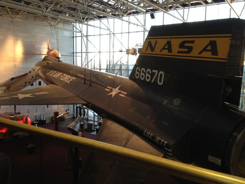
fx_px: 248
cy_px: 92
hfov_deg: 52.6
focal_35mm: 35
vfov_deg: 40.7
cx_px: 122
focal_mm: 4.28
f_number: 2.4
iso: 125
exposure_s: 1/20
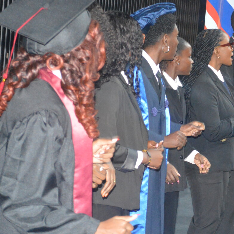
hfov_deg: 16.4
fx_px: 795
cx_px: 229
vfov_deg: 16.7
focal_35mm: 104
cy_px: 121
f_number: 5.3
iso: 2800
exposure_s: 1/60
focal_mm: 40
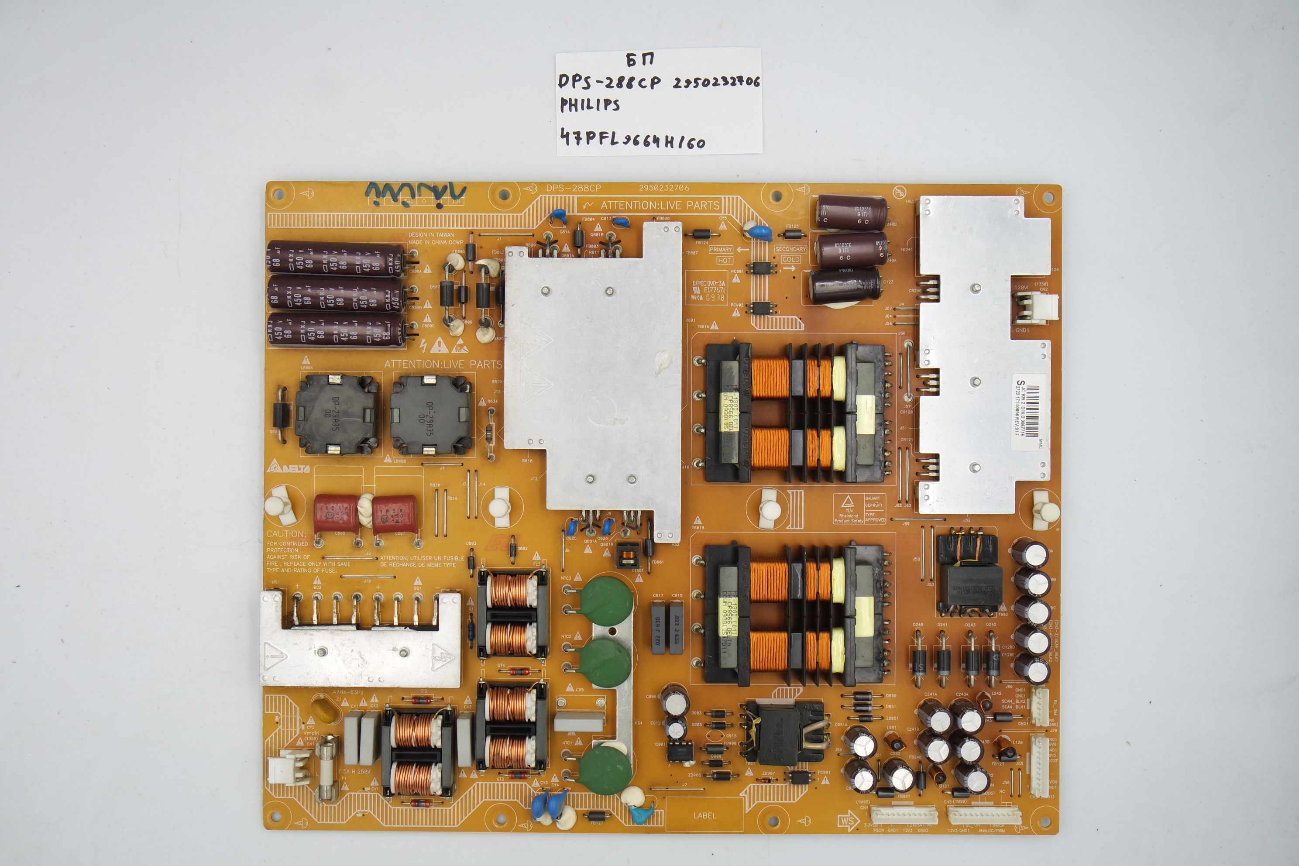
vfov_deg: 35.9
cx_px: 650
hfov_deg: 51.9
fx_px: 1335
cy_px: 433
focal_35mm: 37
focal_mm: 14
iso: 160
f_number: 5
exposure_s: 1/100
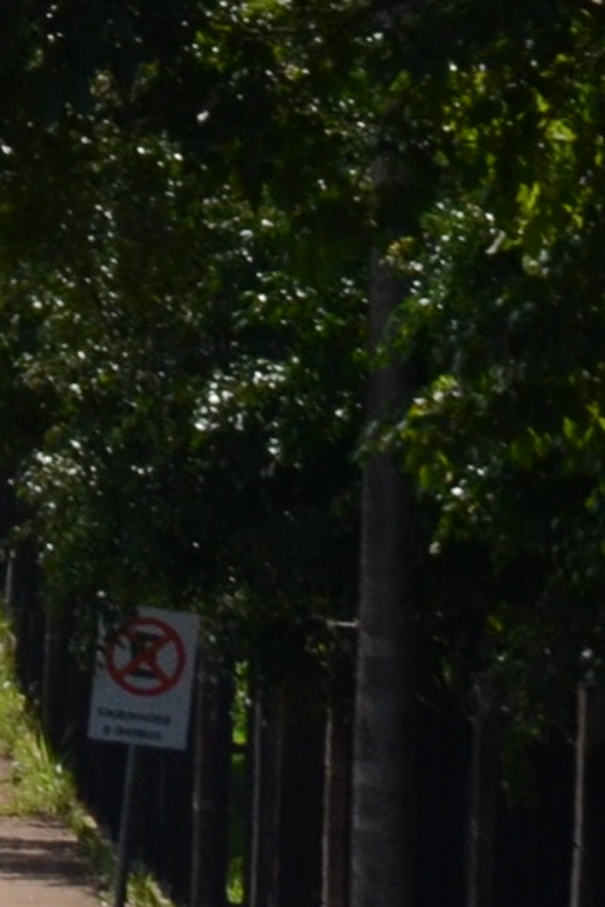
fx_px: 26913
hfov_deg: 1.3
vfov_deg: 1.9
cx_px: -2022
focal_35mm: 1068
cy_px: -333
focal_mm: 105
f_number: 10
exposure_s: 1/1600
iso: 800
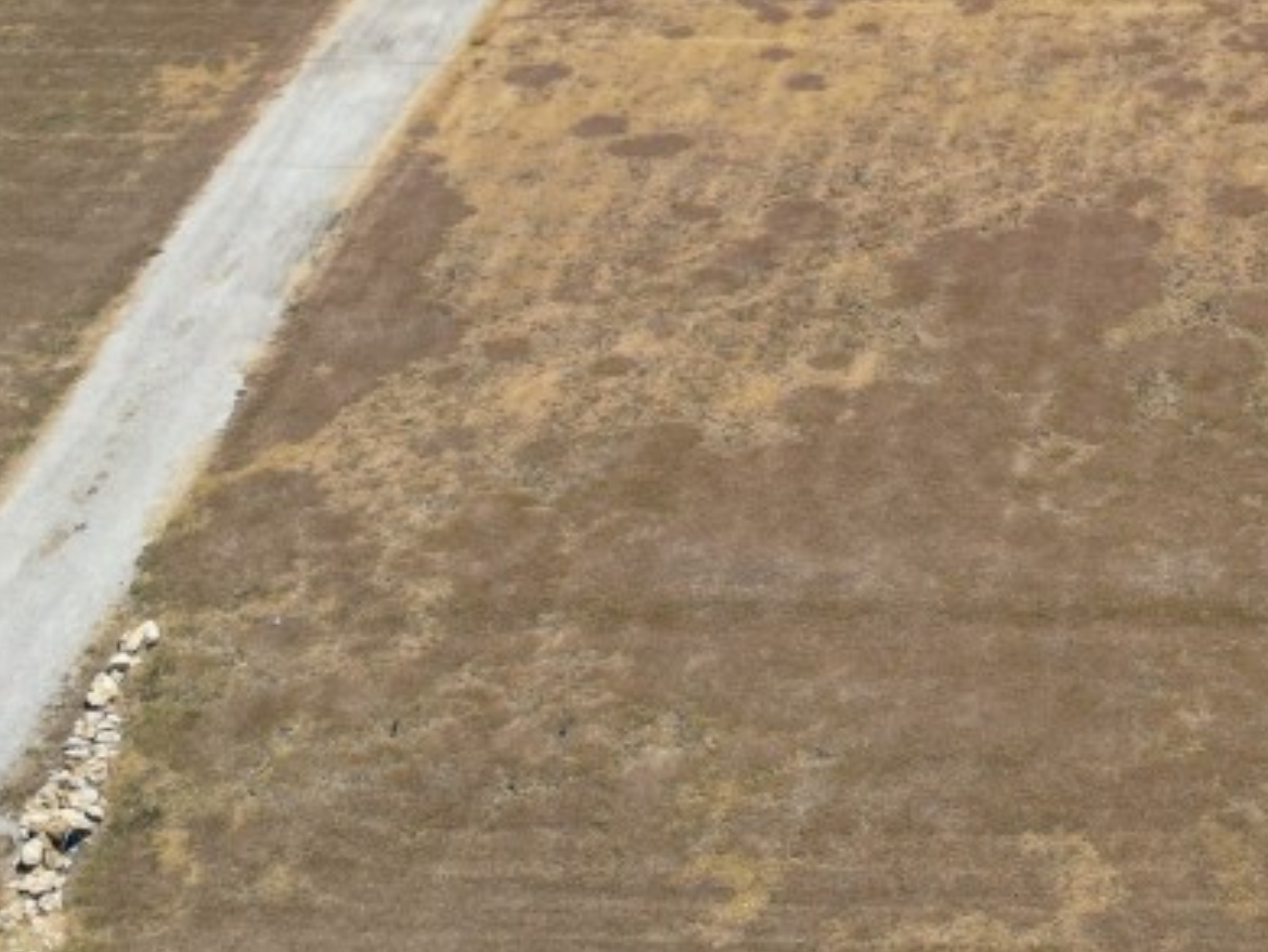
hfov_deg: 28.3
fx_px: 2309
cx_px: 1340
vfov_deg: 22.2
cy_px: -52
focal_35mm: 63
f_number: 1.7
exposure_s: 1/3200
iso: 100
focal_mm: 6.72
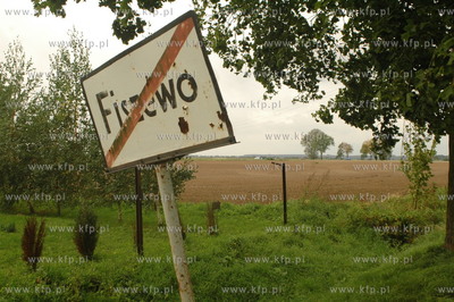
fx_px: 454
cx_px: 227
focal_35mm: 36
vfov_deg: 36.8
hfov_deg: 53.2
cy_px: 151
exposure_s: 1/320
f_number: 8
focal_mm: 24
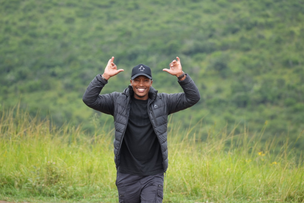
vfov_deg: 4.9
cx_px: 152
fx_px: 2383
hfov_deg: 7.3
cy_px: 102
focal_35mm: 282
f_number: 5.6
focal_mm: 188
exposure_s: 1/320
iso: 200
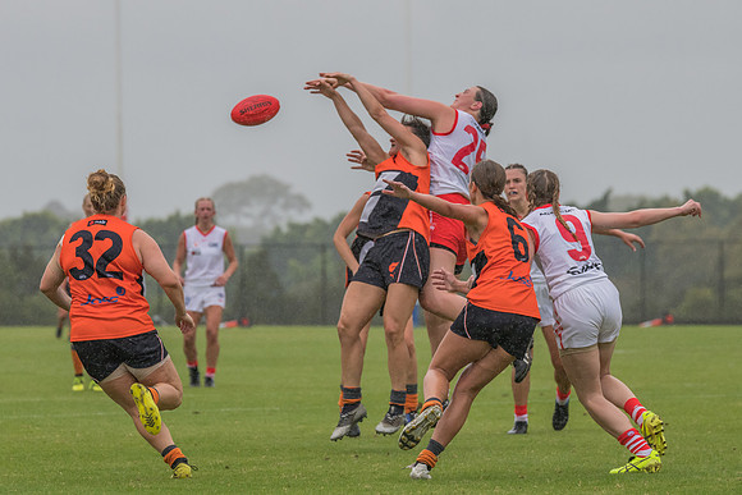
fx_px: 7806
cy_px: 149
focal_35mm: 379
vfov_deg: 3.6
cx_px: 423
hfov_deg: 5.4
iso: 800
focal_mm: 270
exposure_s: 1/1600
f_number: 8
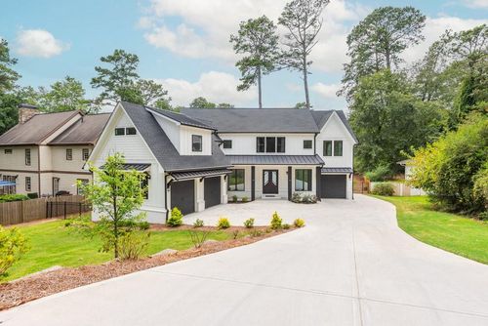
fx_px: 258
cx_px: 244
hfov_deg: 86.9
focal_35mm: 19
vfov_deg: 64.6
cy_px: 163
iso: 400
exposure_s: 1/400
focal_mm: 19
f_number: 8
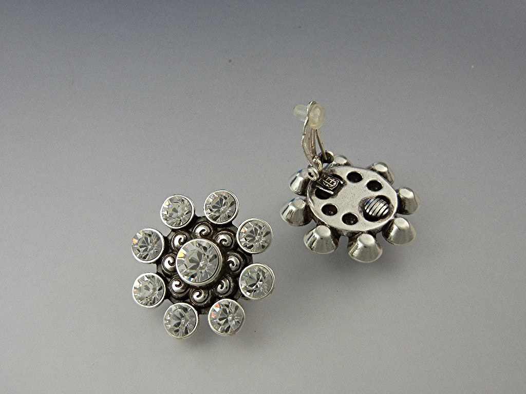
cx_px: 263
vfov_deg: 24.8
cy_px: 197
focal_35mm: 59
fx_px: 897
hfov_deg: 32.7
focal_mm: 10.6
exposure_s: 1/60
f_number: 4
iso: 215
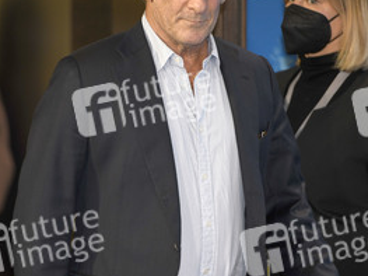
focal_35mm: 292
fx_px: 3103
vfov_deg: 5.1
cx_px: 185
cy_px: 174
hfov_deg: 6.8
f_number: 2.8
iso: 800
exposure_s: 1/400
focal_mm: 200
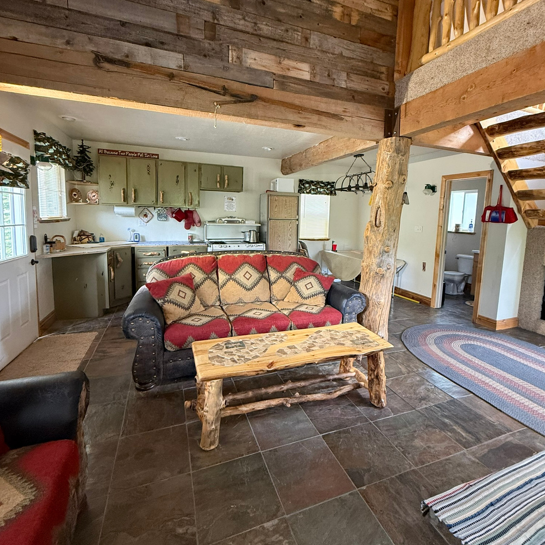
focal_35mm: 17
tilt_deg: -5.7
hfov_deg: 83.9
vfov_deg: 83.8
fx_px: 303
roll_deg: -2.6
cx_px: 280
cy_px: 248
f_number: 2.2
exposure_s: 1/49
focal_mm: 2.22
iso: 500
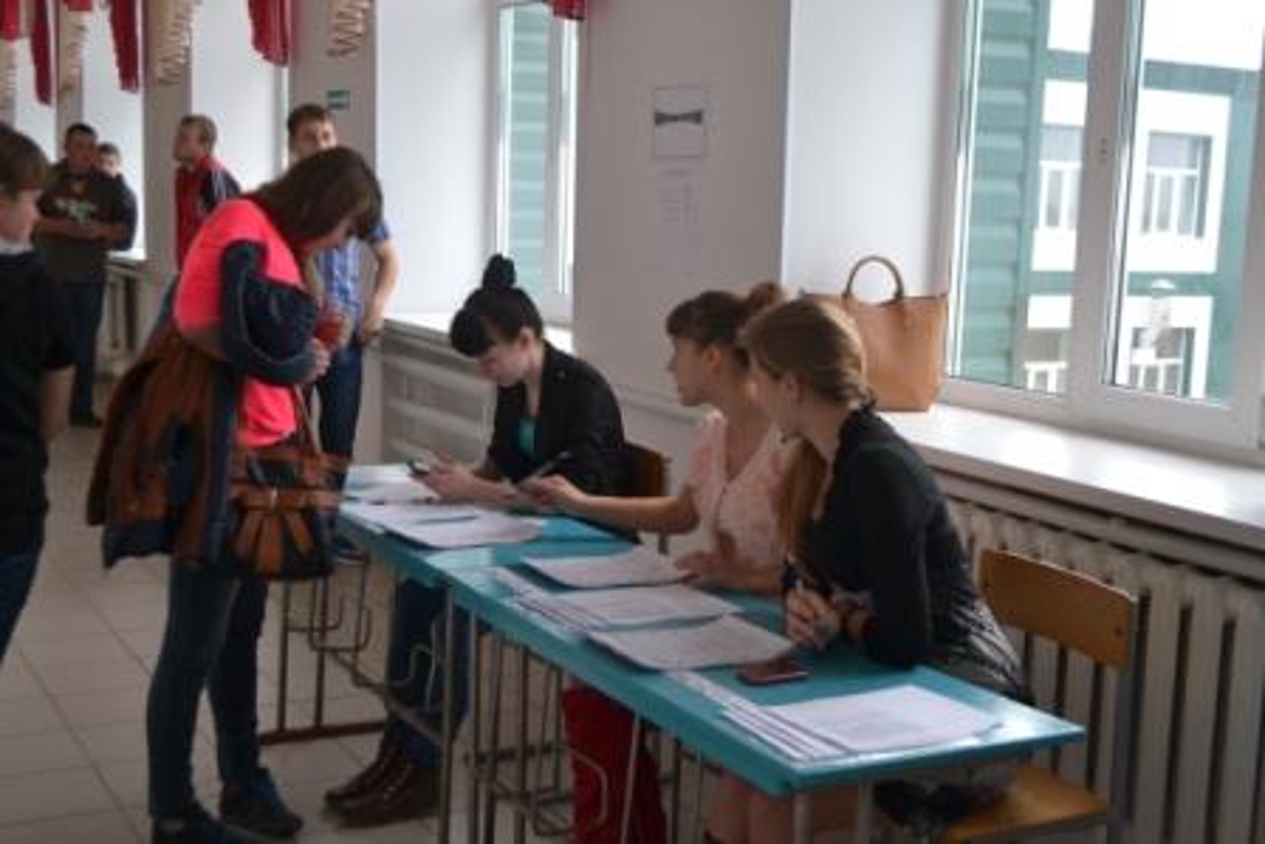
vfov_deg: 29.9
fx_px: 1582
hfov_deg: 43.6
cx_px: 632
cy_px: 422
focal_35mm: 45
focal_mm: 30
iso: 720
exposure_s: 1/60
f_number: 4.5
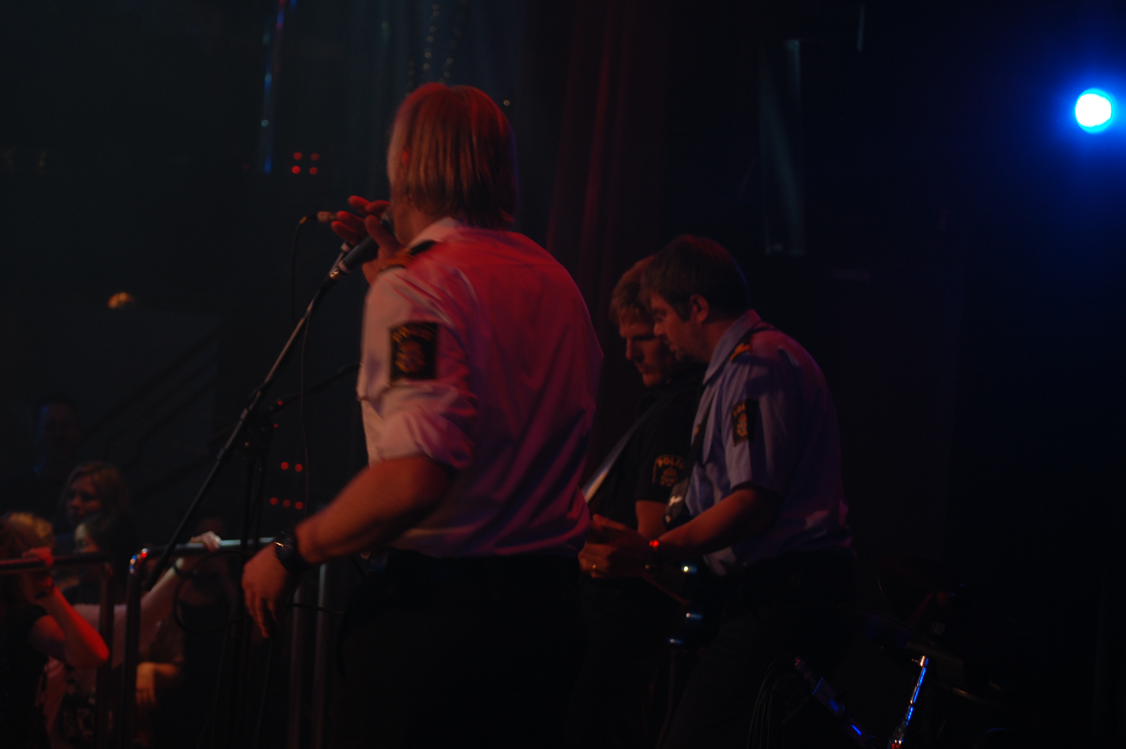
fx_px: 2812
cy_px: 374
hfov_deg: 22.6
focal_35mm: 90
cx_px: 563
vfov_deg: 15.2
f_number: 4.2
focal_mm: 60
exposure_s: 1/25
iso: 200
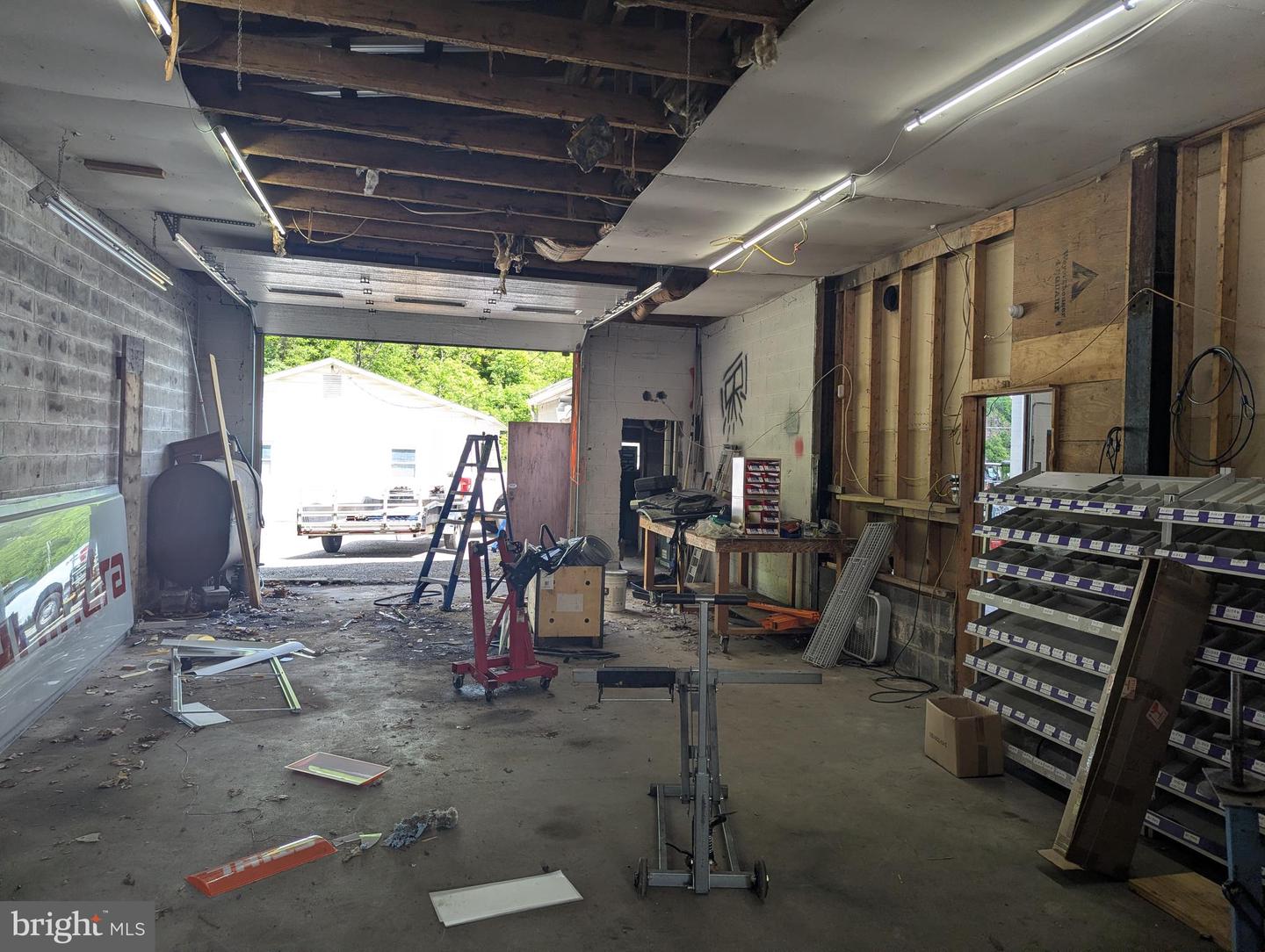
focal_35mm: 24
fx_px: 878
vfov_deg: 56.9
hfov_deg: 71.5
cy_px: 476
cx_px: 632
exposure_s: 1/189
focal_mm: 6.81
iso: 39
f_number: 1.85
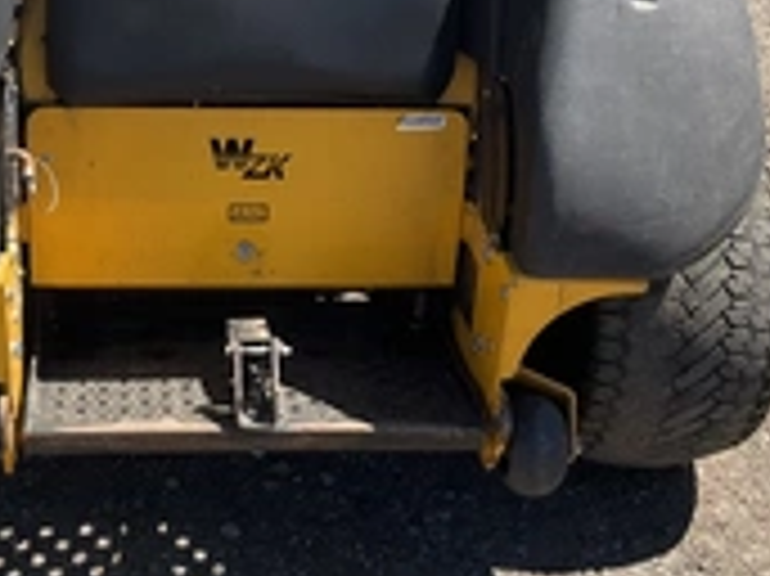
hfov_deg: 28.3
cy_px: 171
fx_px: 1512
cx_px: 221
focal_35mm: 68
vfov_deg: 21.5
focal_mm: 3
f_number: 1.8
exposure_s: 1/1098
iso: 25
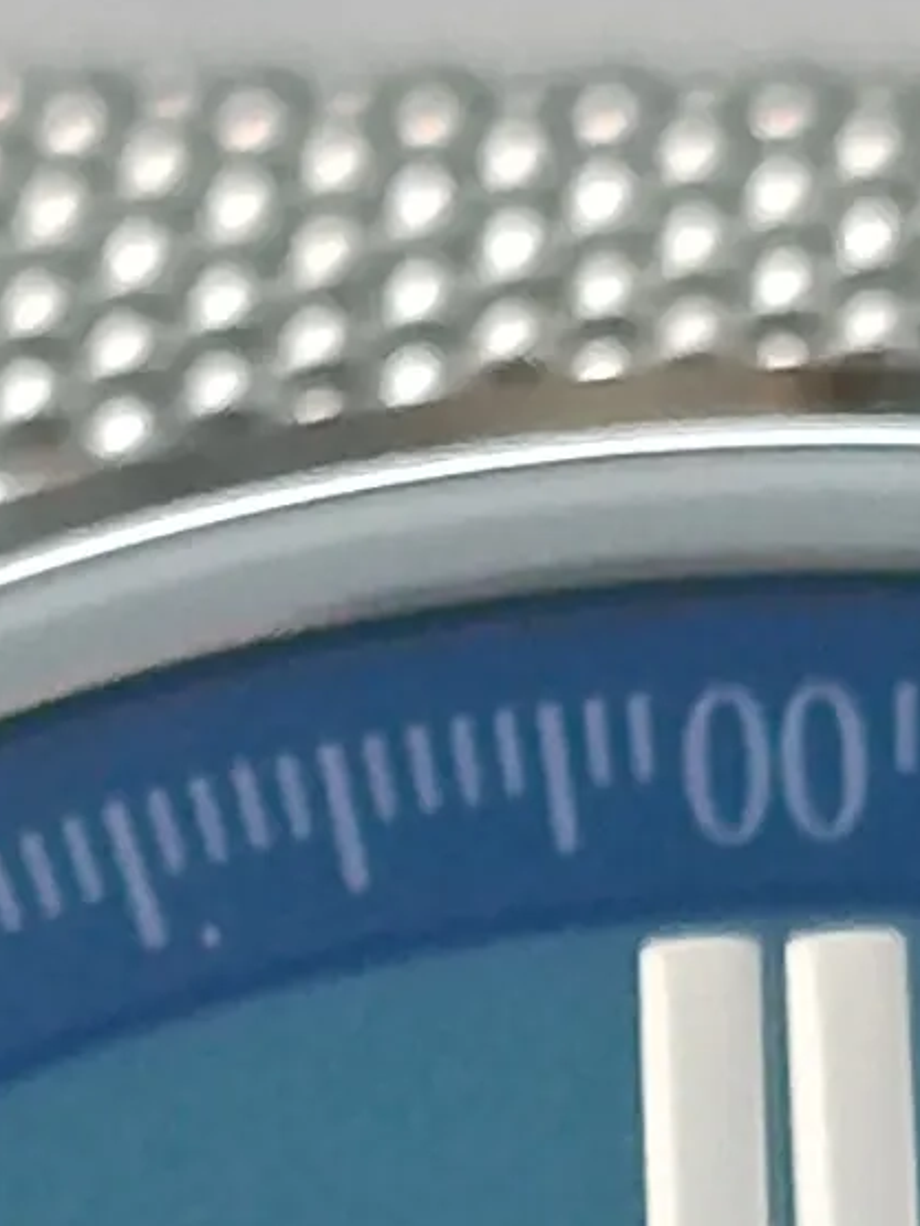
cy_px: 2710
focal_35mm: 597
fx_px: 21156
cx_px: 1110
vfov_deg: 3.3
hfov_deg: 2.5
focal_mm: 5.24
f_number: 1.7
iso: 412
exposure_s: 1/100
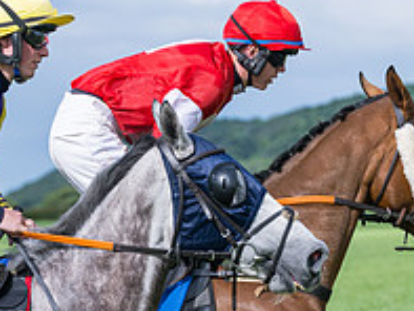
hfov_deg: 6.1
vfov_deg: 4.6
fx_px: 3865
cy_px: 359
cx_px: -161
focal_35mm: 323
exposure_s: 1/4000
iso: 400
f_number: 4
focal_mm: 98
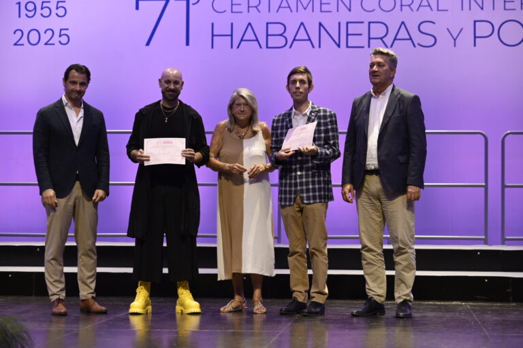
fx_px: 1438
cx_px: 262
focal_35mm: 99
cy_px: 174
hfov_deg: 20.6
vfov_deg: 13.8
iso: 2000
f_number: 4
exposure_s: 1/200
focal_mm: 99
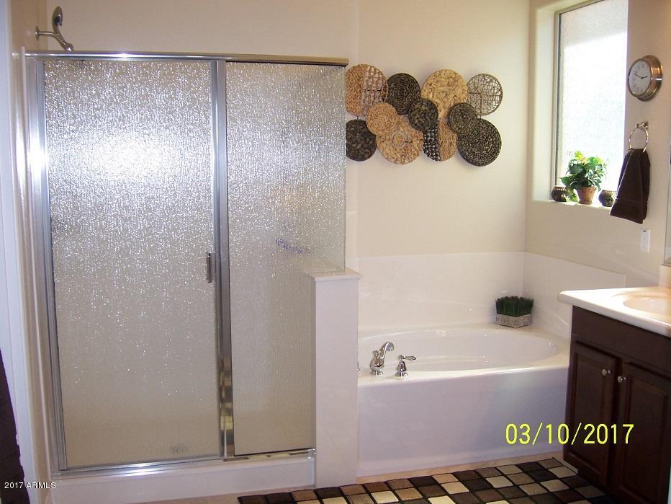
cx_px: 336
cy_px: 252
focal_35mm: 36
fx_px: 698
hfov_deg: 51.4
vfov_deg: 39.7
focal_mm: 6.2
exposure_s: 1/60
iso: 80
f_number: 2.8
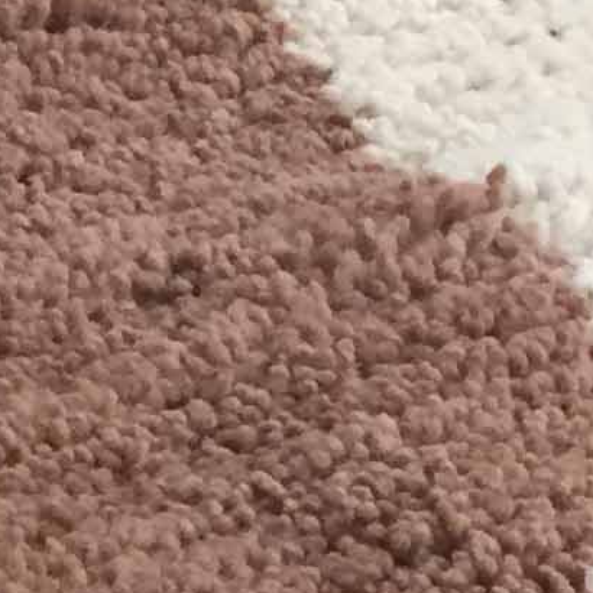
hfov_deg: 8.6
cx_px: 249
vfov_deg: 6.8
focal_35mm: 204
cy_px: 2347
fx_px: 3954
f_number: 2.2
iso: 100
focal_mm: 4.15
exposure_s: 1/33
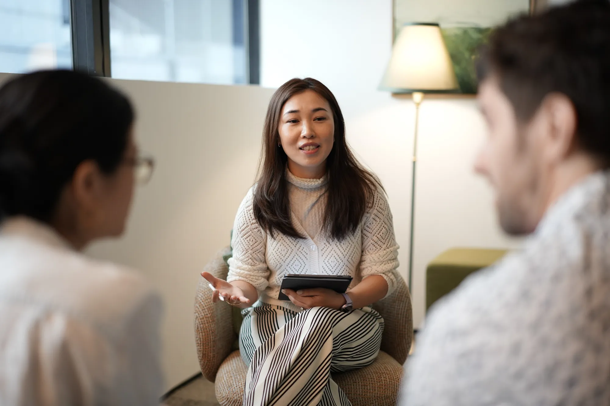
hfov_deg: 39.6
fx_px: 847
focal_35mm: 50
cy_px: 203
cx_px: 305
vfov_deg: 27.0
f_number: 1.4
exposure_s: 1/200
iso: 640
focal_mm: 50
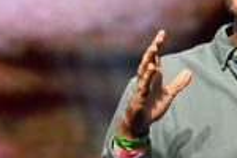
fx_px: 9005
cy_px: -184
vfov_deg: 1.0
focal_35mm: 1368
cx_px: 228
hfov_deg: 1.5
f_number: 2.8
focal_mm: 200
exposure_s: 1/500
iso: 1800
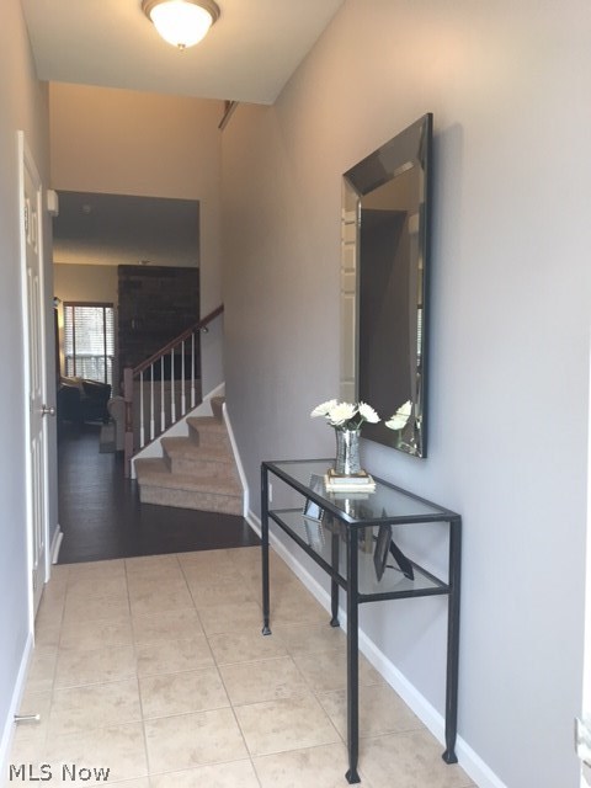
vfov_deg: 61.7
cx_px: 296
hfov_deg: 48.2
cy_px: 394
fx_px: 660
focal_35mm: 29
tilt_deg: -3.9
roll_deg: +0.7
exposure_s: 1/30
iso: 64
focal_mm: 4.15
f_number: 2.2
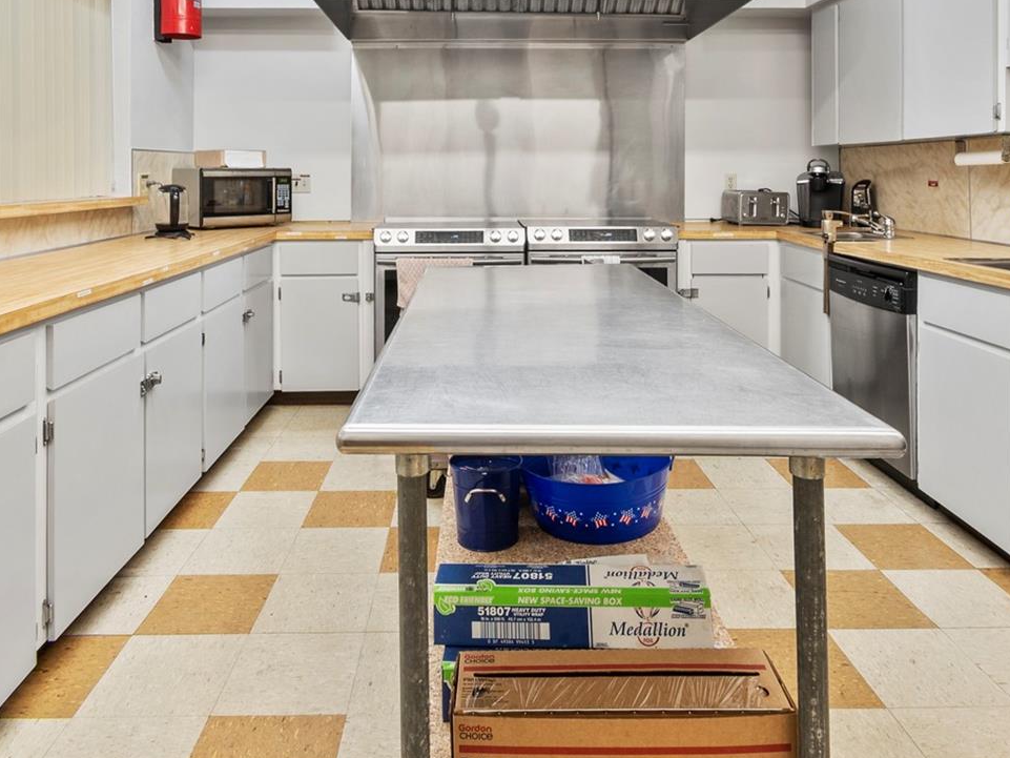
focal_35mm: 24
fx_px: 700
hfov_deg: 71.3
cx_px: 569
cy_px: 202
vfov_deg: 54.5
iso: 100
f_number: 9
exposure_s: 1/2.5
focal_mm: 10
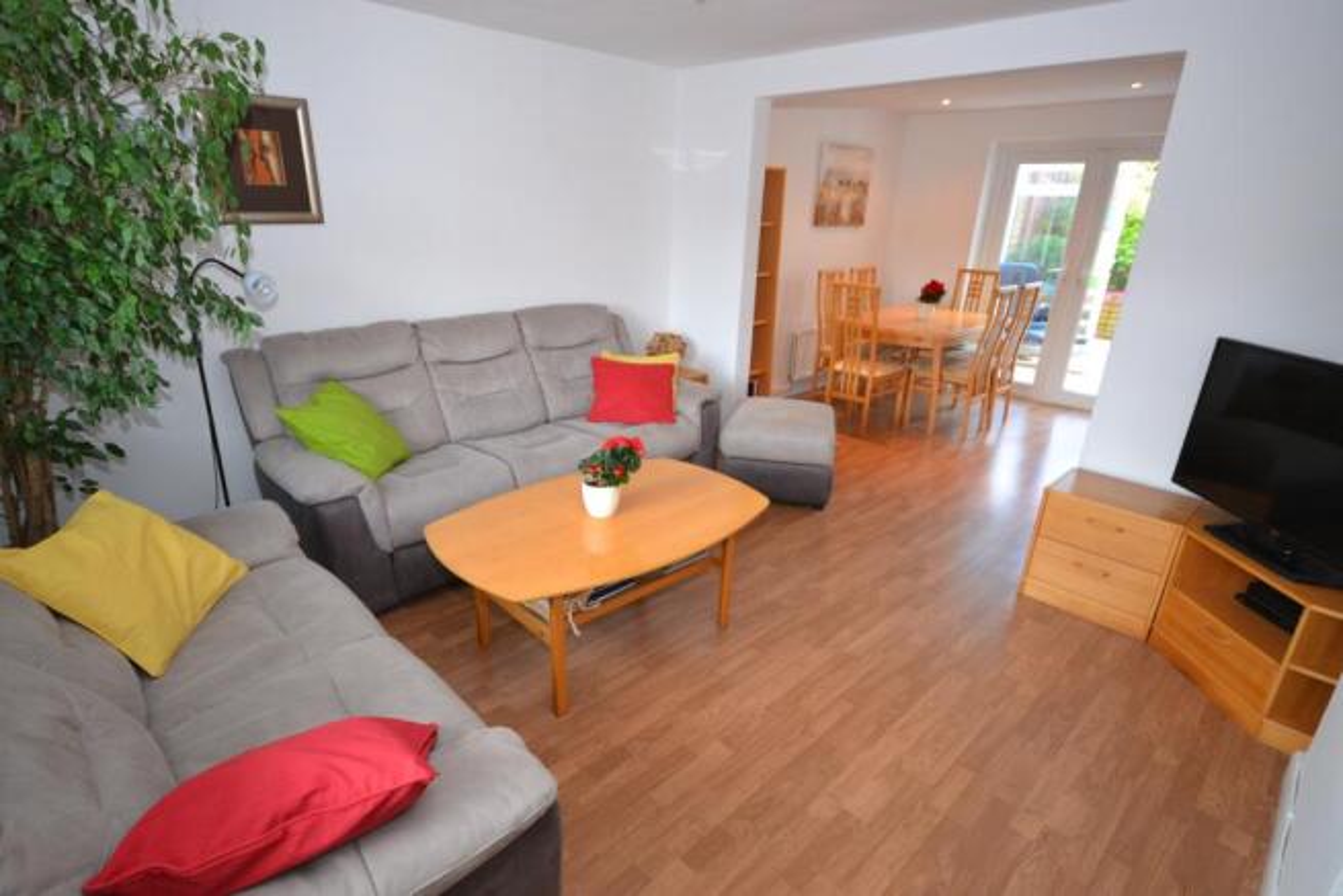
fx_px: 672
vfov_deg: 67.4
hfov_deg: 90.0
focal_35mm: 18
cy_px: 448
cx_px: 672
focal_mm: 12
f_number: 4.5
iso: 1000
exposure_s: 1/60
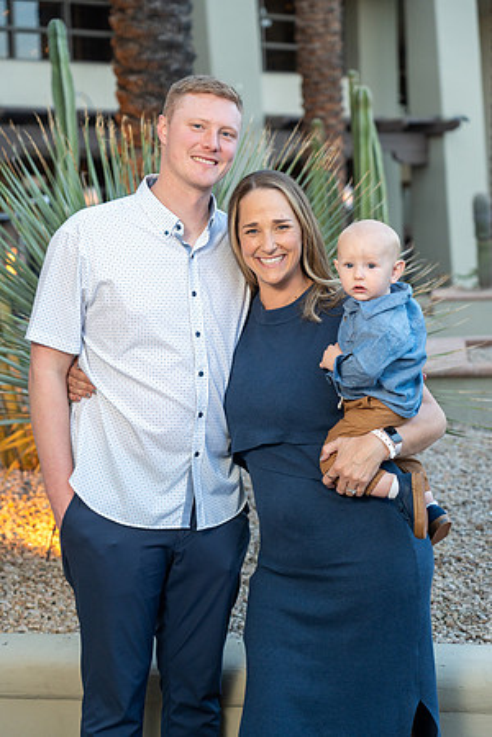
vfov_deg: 28.1
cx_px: 246
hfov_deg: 18.9
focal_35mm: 72
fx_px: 1476
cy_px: 368
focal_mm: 72
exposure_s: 1/160
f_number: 4
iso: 800
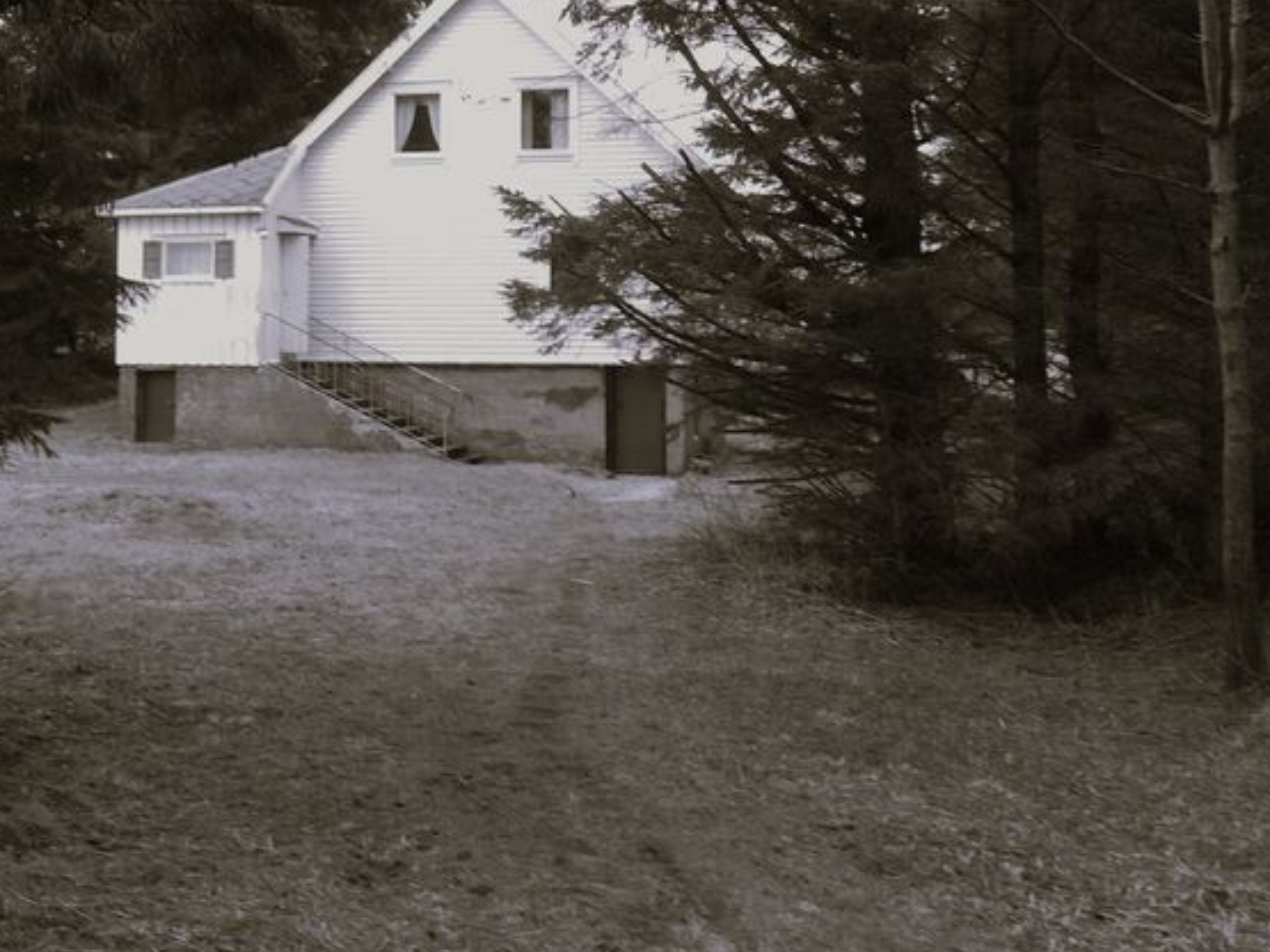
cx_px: 373
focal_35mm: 47
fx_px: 1724
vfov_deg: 30.3
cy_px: 216
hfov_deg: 39.7
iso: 80
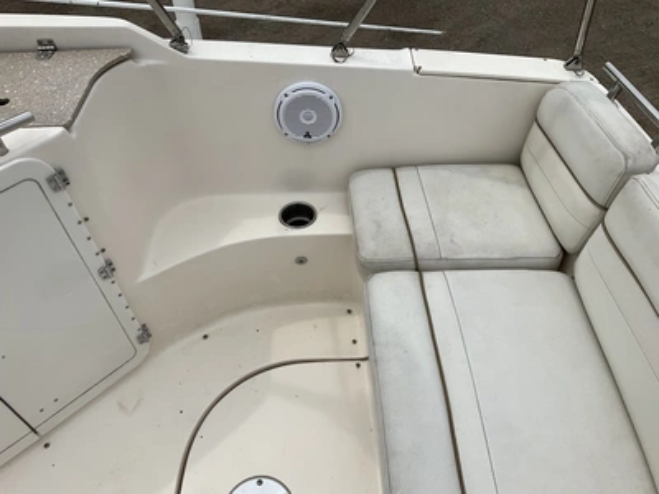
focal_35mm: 29
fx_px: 552
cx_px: 330
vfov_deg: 48.2
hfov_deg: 61.7
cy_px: 247
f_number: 1.8
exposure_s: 1/4065
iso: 25
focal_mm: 3
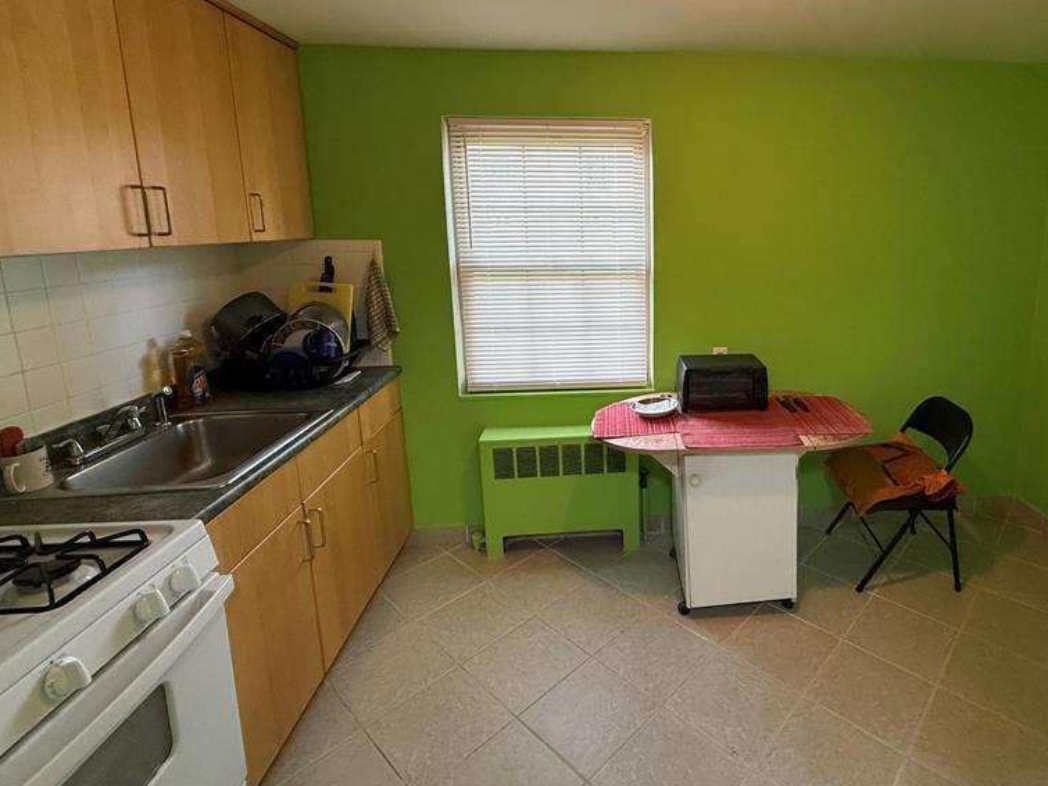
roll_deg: +0.6
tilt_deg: -9.1
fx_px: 575
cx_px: 662
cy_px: 322
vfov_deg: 68.1
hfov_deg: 82.9
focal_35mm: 19
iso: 400
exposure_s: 1/120
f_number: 2.2
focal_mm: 2.22
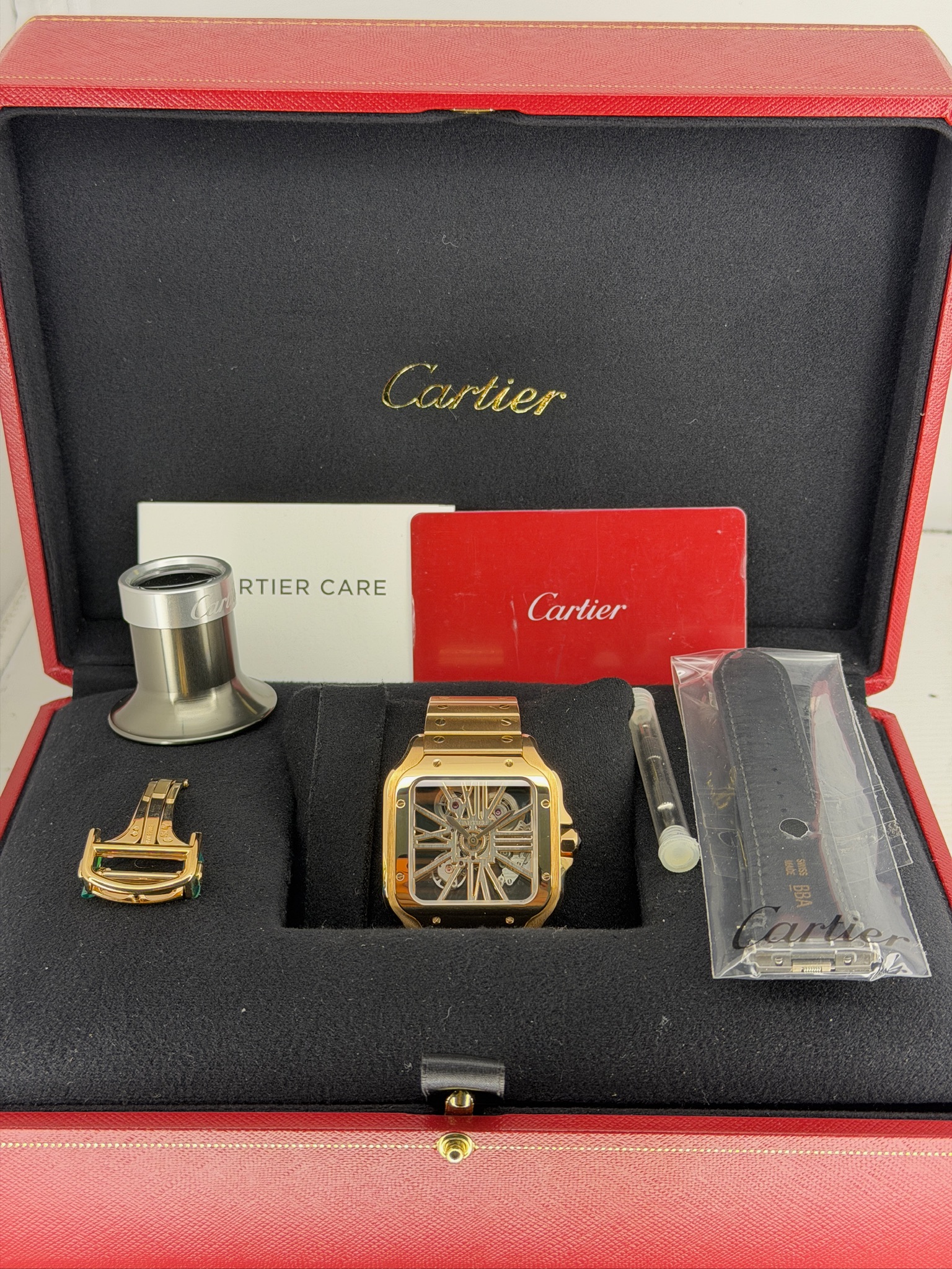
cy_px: 634
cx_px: 476
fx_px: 1760
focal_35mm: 48
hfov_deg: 30.3
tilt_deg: -28.3
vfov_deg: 39.7
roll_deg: -0.7
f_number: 1.78
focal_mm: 6.76
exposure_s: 1/58
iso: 100
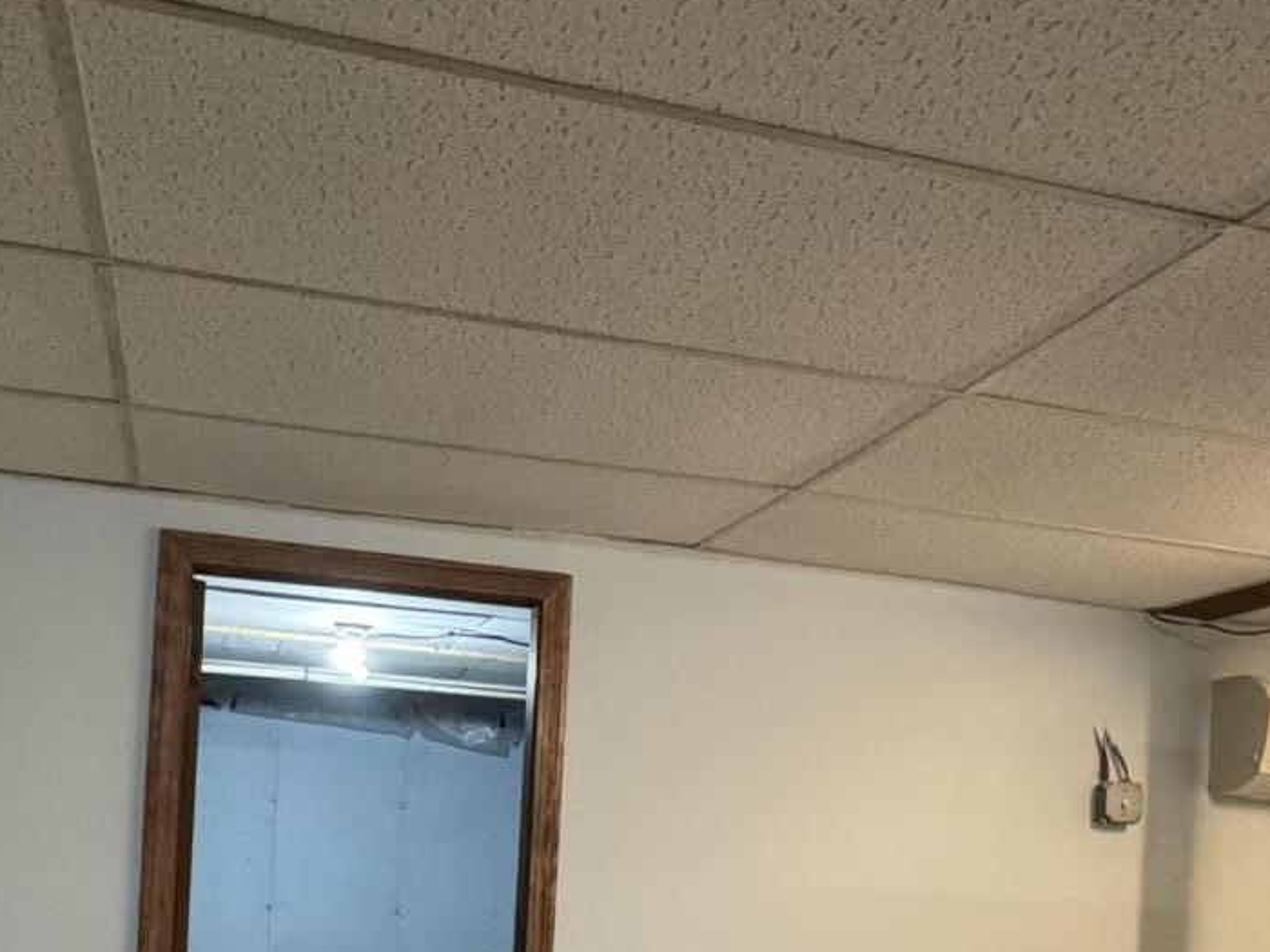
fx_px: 1468
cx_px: 628
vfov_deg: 33.7
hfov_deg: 46.8
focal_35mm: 40
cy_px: 883
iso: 640
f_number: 2.2
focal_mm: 2.22
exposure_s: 1/60
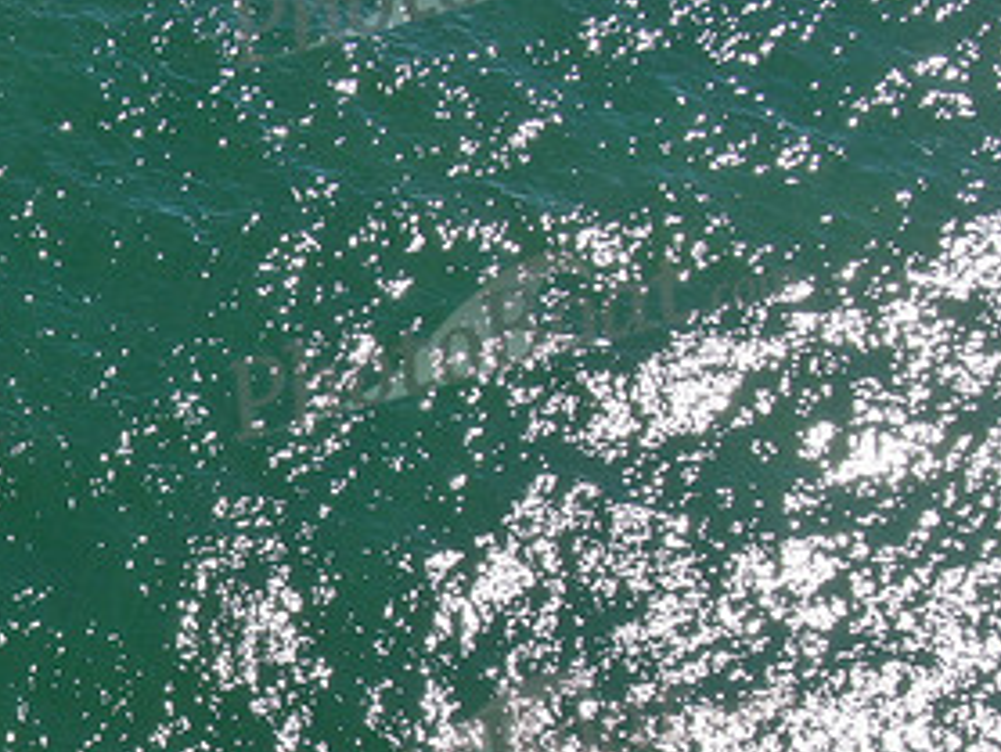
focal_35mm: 98
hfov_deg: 19.5
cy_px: 603
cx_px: 22
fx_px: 2836
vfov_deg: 15.0
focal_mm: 8.42
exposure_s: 1/400
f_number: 3.8
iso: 100
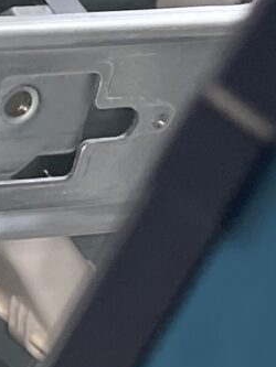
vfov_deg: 9.9
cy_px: 137
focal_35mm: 200
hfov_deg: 6.4
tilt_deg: -24.2
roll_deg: -5.6
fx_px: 2125
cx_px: -731
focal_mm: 4.2
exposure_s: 1/121
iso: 64
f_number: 1.6
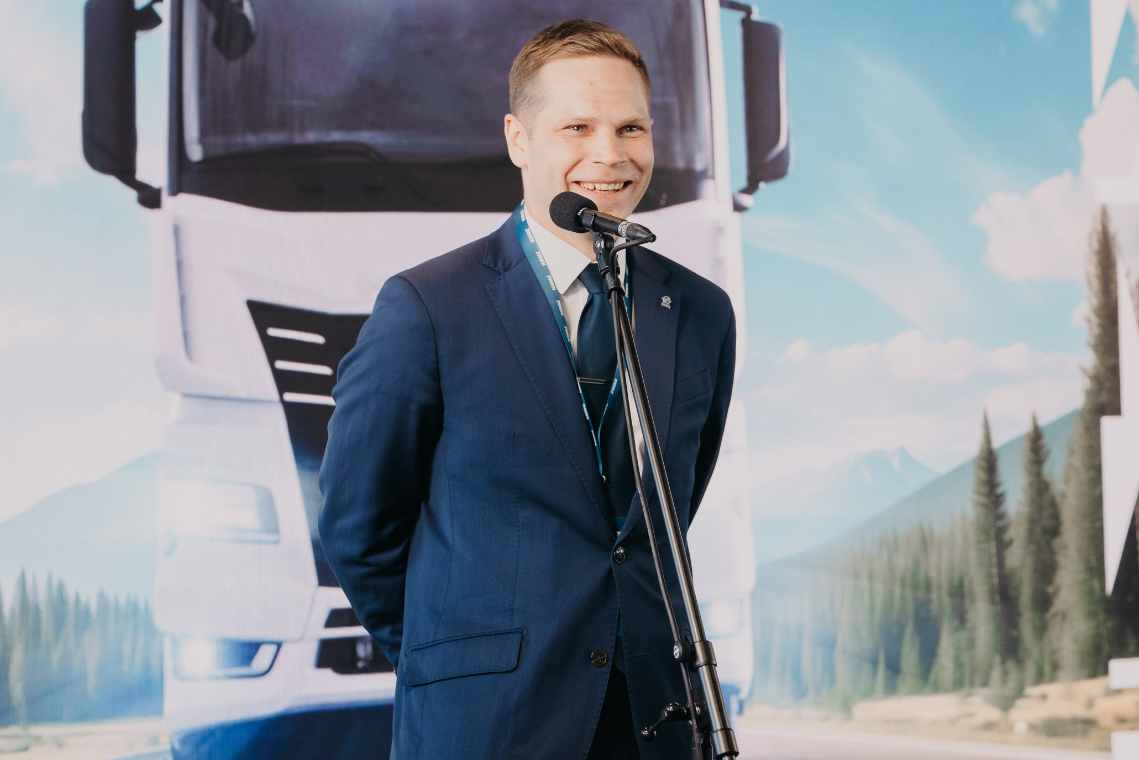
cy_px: 320
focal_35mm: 77
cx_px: 566
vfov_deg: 17.7
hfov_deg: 26.3
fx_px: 2436
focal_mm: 62
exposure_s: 1/125
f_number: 4.5
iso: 500
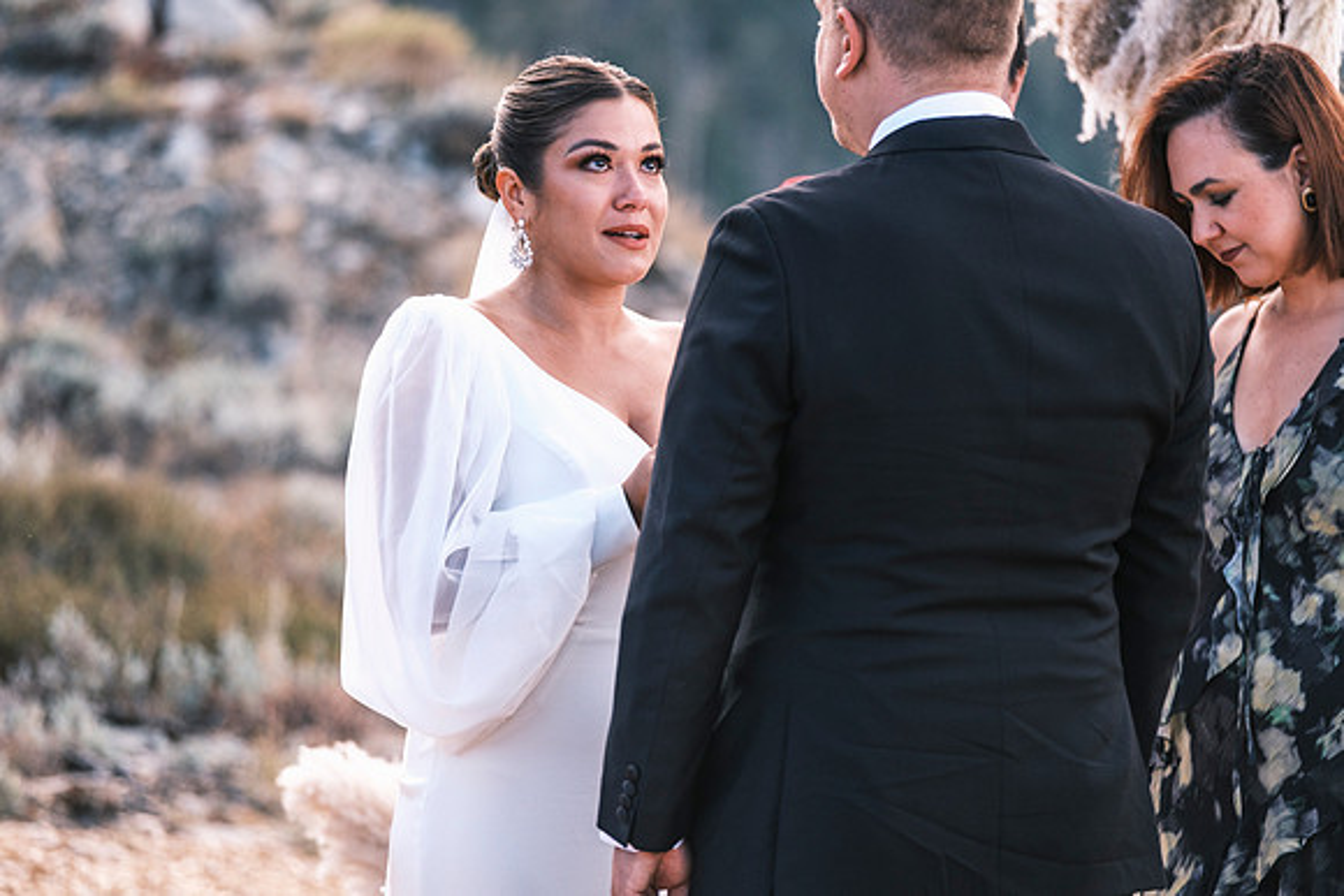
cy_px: 448
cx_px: 672
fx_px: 7543
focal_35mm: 202
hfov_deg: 10.2
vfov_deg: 6.8
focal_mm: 134.4
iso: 400
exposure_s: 1/900
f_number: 2.8
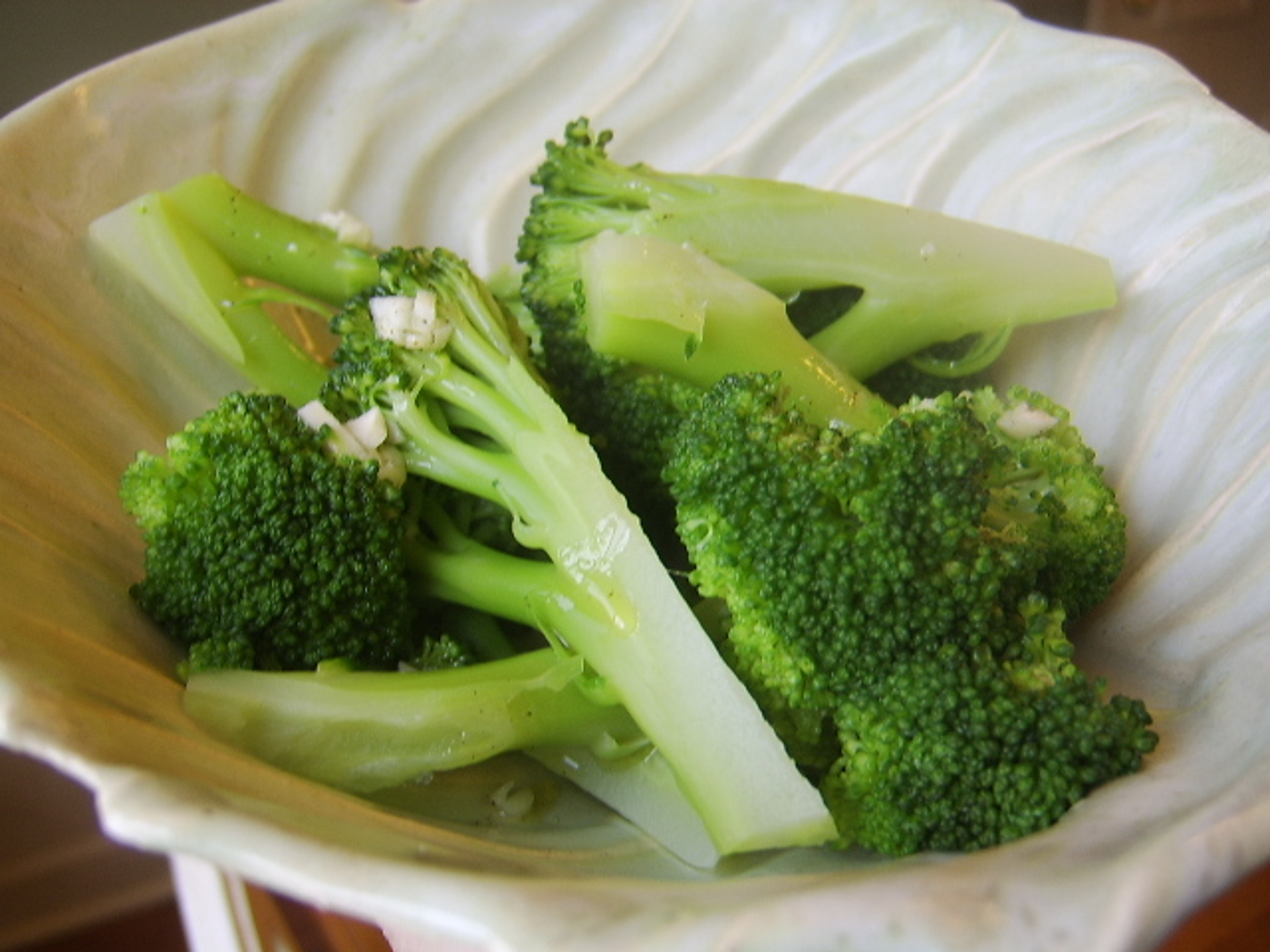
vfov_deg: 45.4
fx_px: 1137
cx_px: 635
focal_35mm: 31
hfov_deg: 58.4
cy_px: 476
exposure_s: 1/42
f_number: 2.7
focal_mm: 8.13
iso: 71
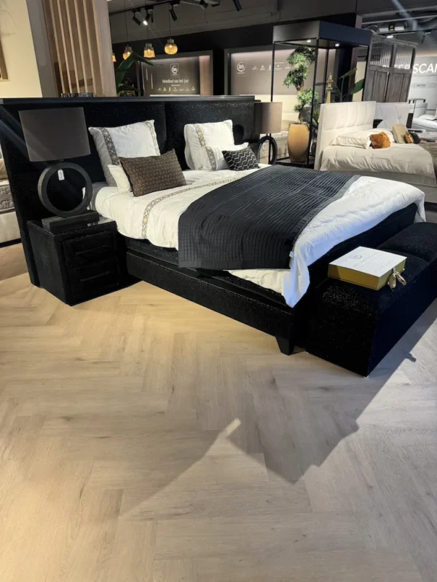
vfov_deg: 71.6
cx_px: 218
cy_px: 291
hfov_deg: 56.8
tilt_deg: -25.1
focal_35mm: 24
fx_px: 404
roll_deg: +0.2
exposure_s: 1/100
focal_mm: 6.76
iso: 160
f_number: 1.78
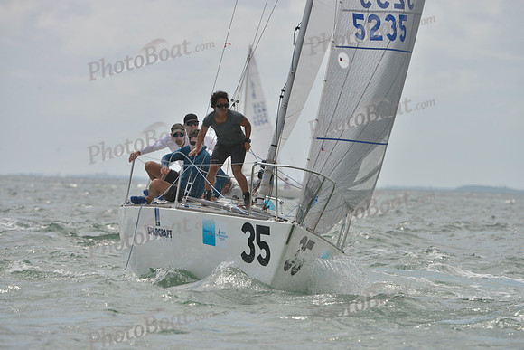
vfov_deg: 3.4
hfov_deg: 5.2
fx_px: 5823
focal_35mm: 400
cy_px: 175
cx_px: 262
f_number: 9
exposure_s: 1/1000
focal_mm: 400
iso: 280
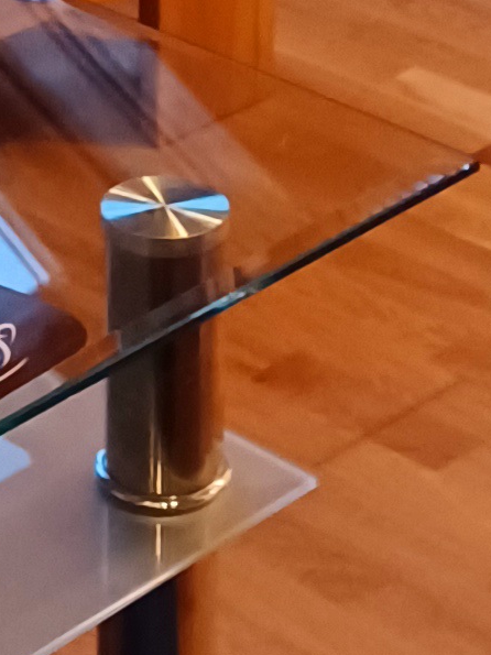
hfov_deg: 8.8
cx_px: 8
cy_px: -722
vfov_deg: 10.6
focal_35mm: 168
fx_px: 3178
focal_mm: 4.6
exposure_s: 1/25
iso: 640
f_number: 1.8
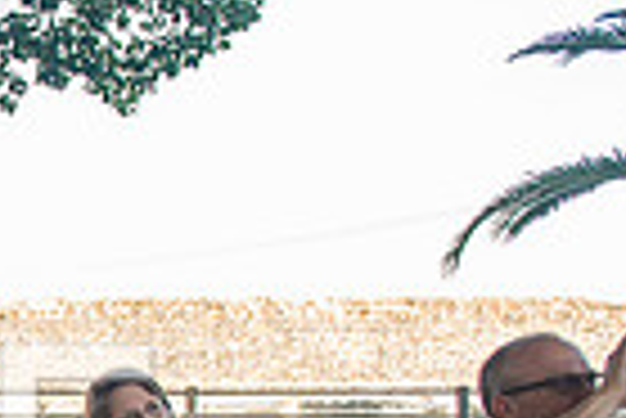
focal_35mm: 100
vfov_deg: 13.4
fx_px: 1741
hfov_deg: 16.9
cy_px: 470
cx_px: -491
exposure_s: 1/80
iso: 100
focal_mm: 24
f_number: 2.8
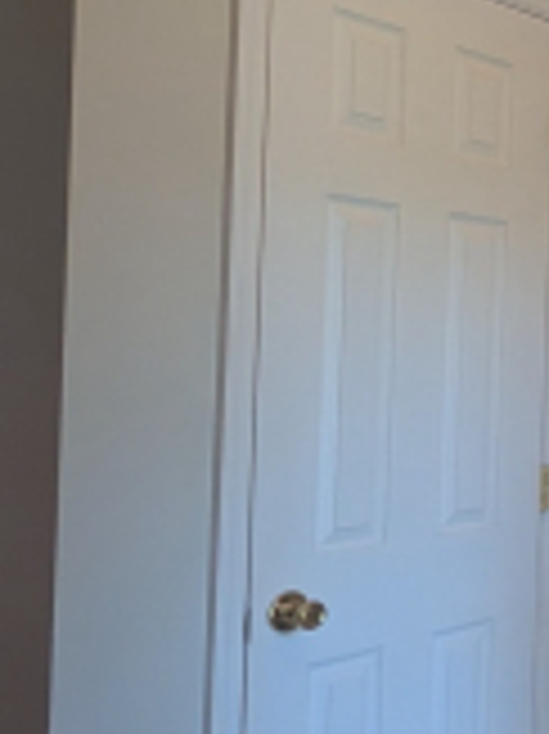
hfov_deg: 18.7
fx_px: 1038
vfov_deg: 38.9
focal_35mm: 49
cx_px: 1102
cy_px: 356
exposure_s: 1/120
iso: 90
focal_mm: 2.02
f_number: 1.7
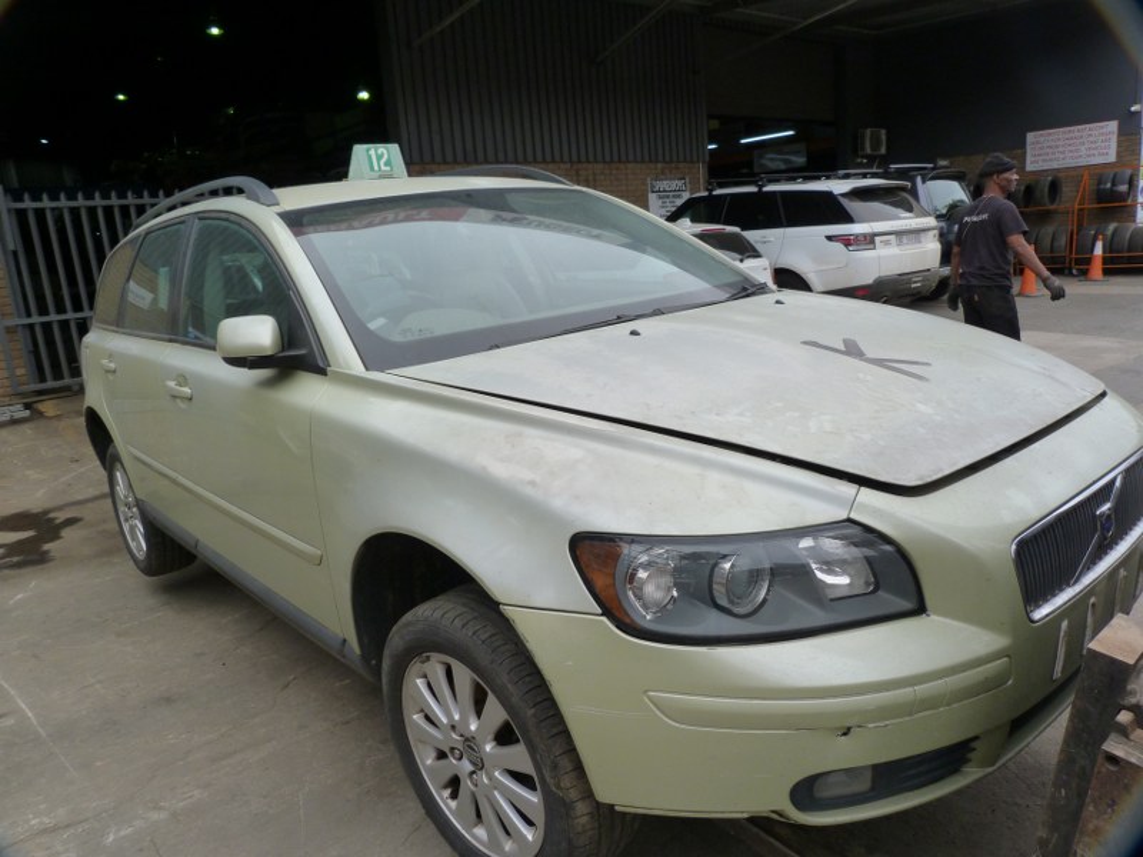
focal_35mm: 25
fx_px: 825
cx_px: 572
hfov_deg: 69.4
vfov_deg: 54.9
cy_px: 428
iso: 125
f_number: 4
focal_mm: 4.5
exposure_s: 1/160
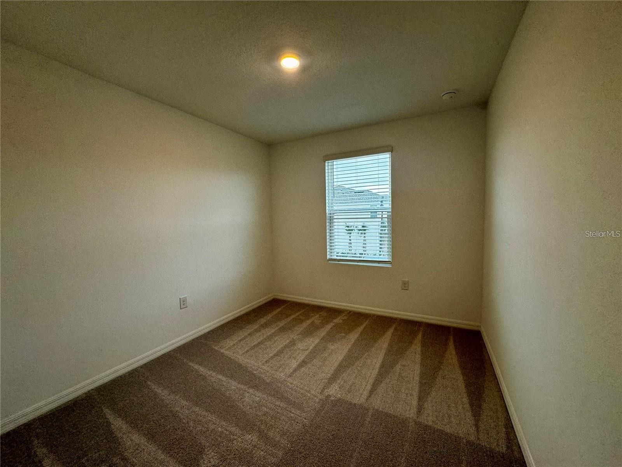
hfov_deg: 102.1
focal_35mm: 14
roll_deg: +1.3
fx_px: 252
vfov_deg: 85.7
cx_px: 311
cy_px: 234
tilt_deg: -6.6
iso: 160
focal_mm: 2.22
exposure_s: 1/120
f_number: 2.2
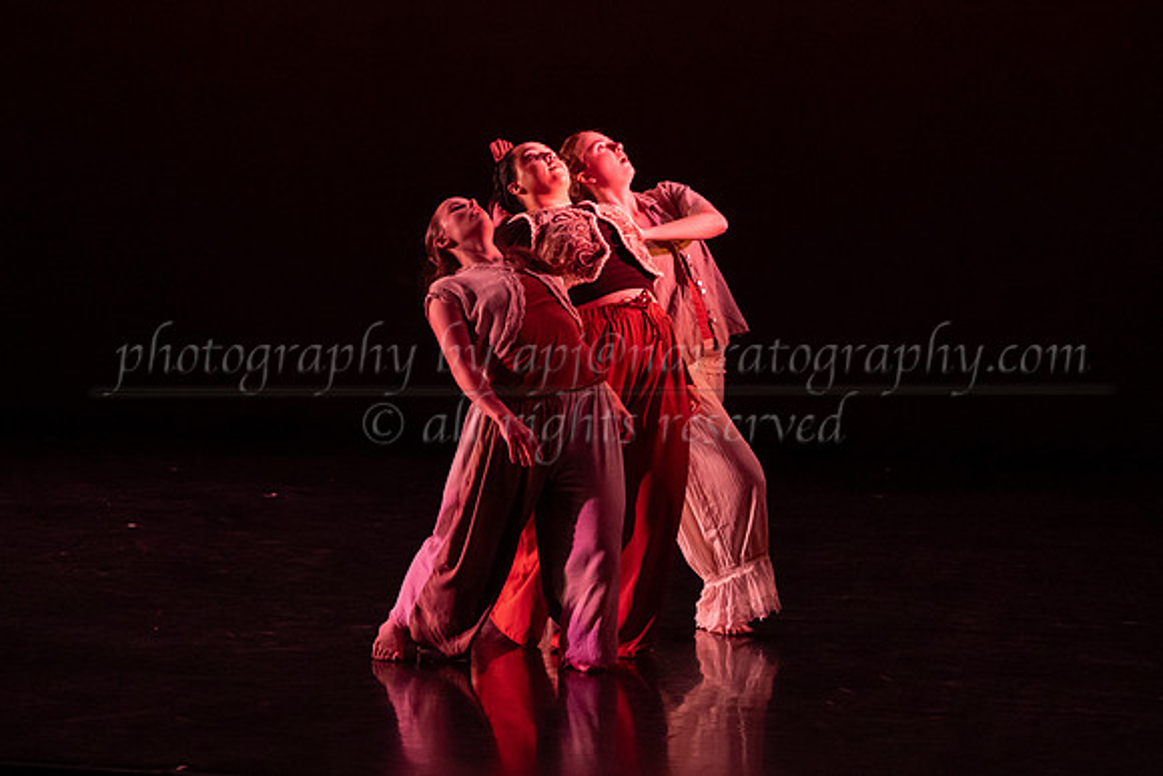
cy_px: 278
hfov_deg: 20.0
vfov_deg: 13.4
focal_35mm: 102
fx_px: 3303
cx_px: 626
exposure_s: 1/400
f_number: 4
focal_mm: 75
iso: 4000
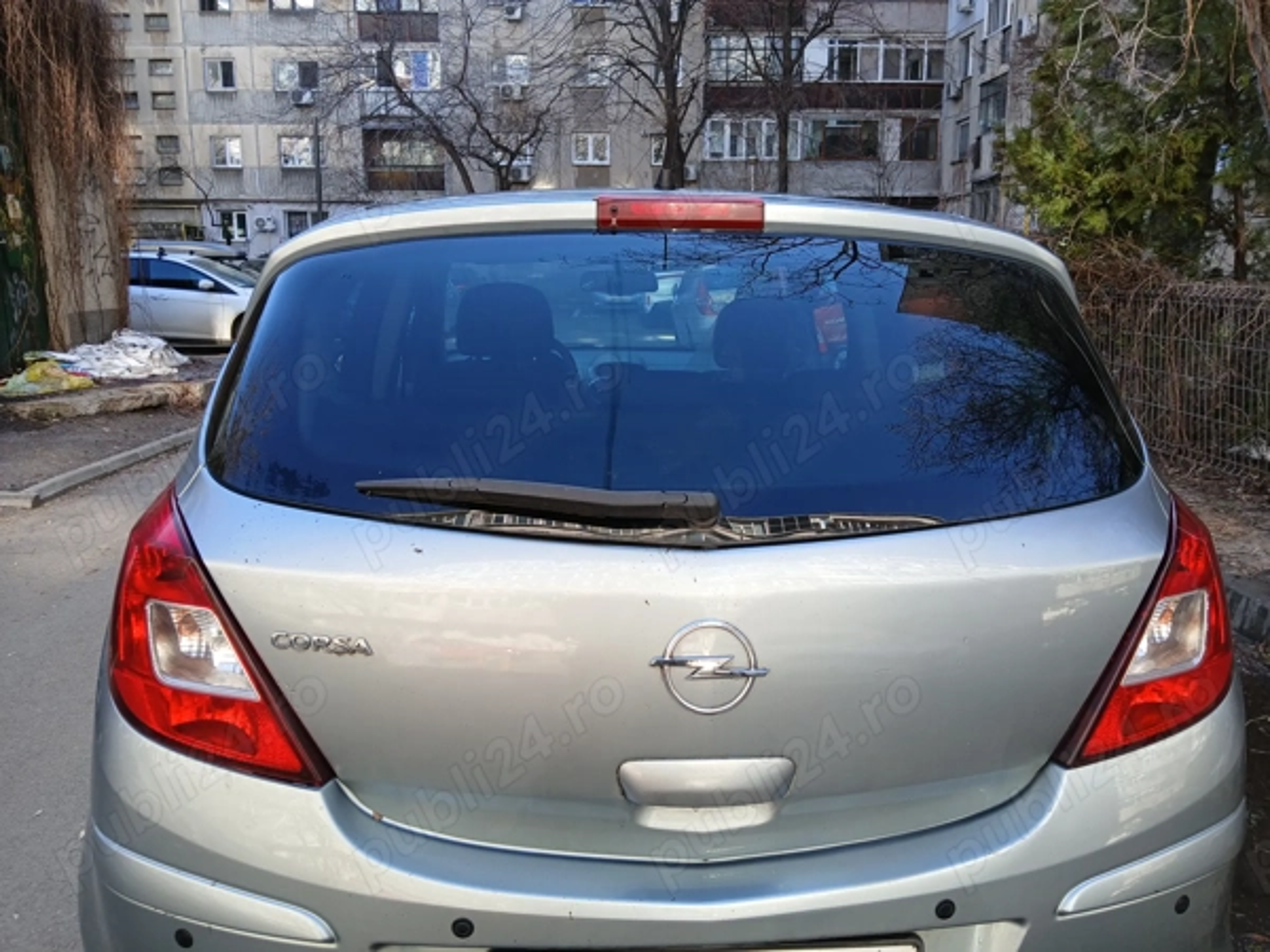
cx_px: 635
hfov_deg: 67.3
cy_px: 476
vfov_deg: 53.1
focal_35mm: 26
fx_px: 954
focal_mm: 3.98
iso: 25
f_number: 1.8
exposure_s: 1/100
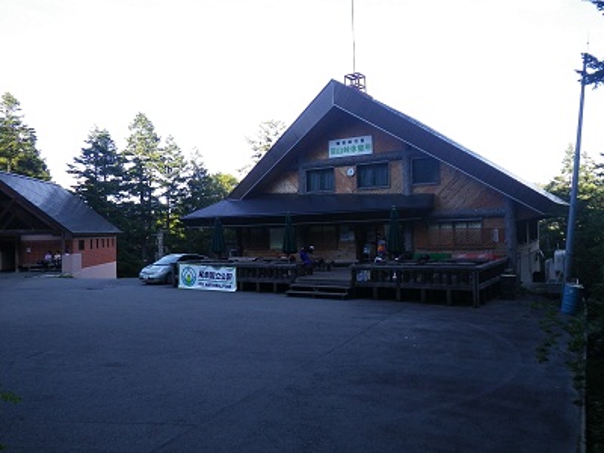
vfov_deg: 49.7
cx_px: 302
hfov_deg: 63.4
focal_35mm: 28
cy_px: 226
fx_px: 489
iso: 80
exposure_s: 1/125
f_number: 3.5
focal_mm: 5
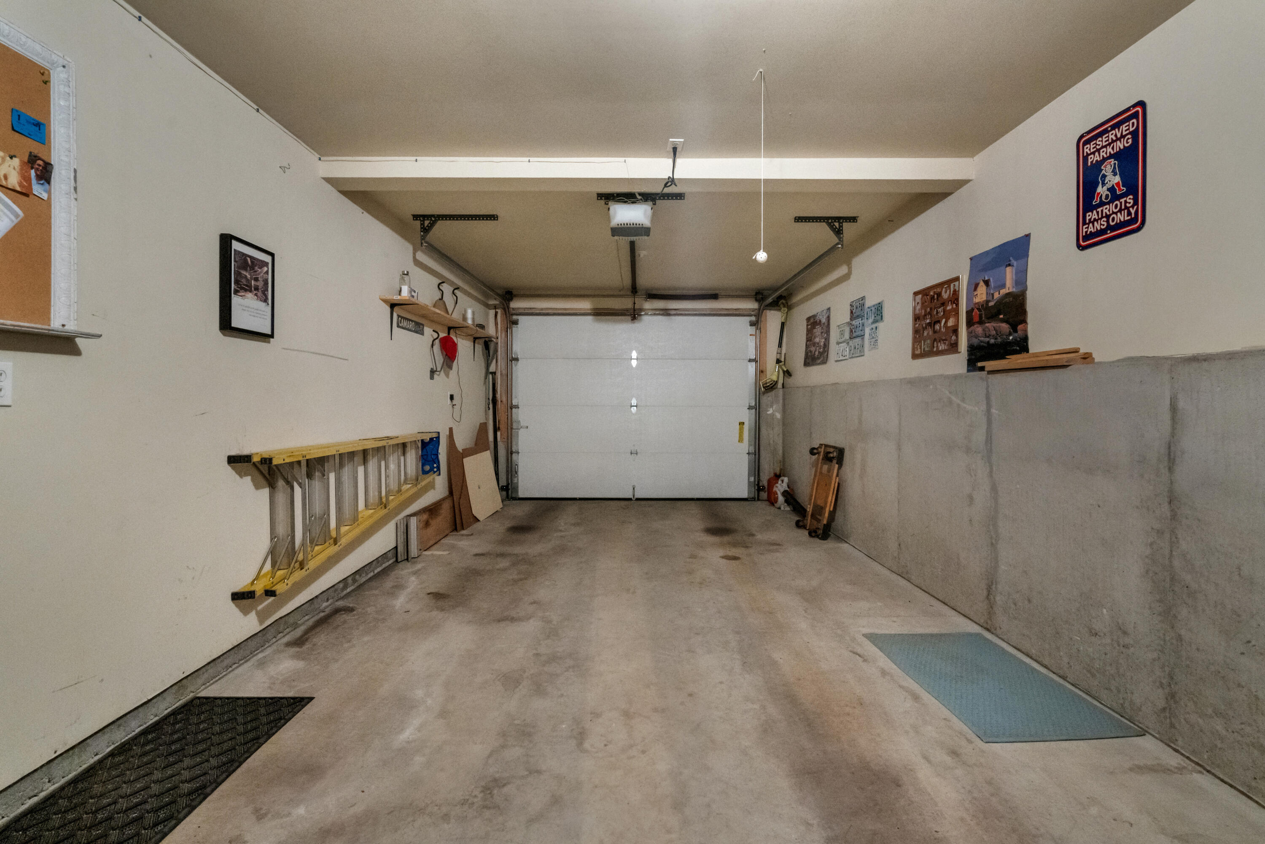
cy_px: 422
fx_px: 562
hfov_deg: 96.7
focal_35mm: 16
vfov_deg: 73.7
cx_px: 632
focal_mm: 16
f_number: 8
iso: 12800
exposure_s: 1/30
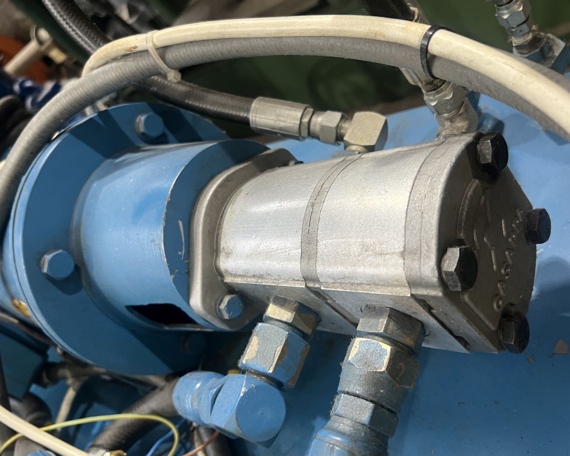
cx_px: 297
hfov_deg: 60.4
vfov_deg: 50.0
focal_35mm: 29
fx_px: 489
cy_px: 233
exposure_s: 1/60
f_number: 1.5
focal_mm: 5.7
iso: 125
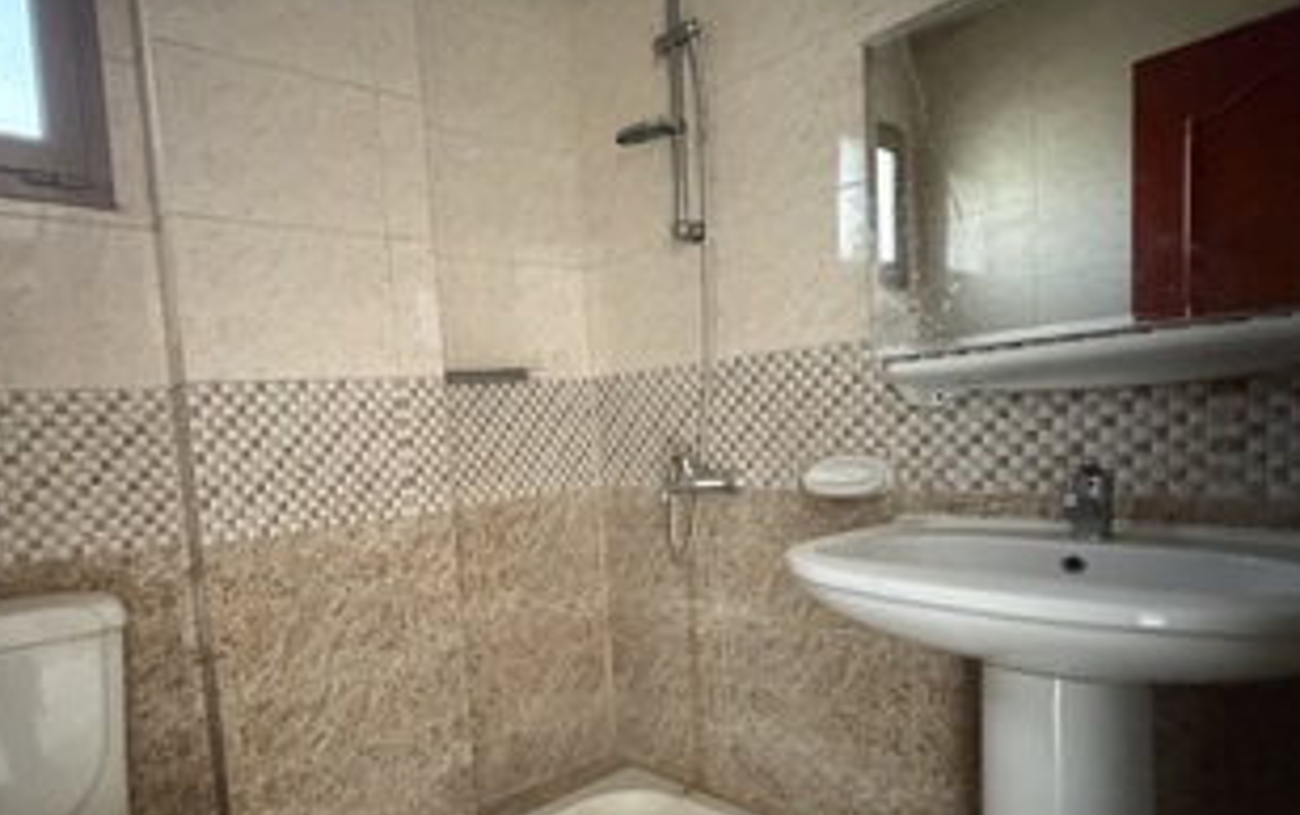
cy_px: 500
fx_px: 780
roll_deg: +4.1
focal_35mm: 22
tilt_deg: -4.8
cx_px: 500
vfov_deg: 54.6
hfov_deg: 78.4
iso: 1250
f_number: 2.2
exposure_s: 1/40
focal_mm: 2.22
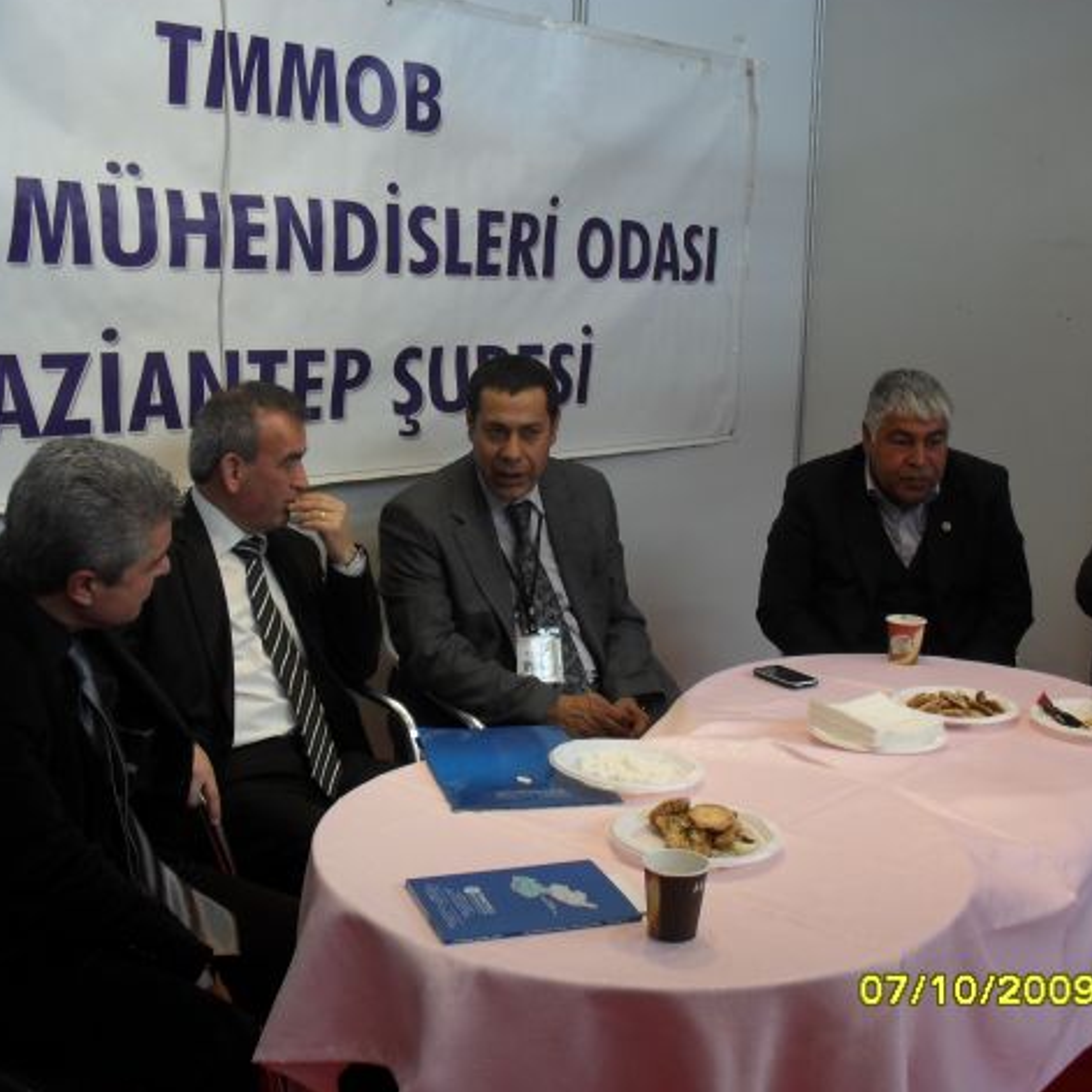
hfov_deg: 39.9
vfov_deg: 40.0
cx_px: 621
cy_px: 540
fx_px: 1499
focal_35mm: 42
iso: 100
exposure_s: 1/45
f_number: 3.2
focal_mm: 6.3
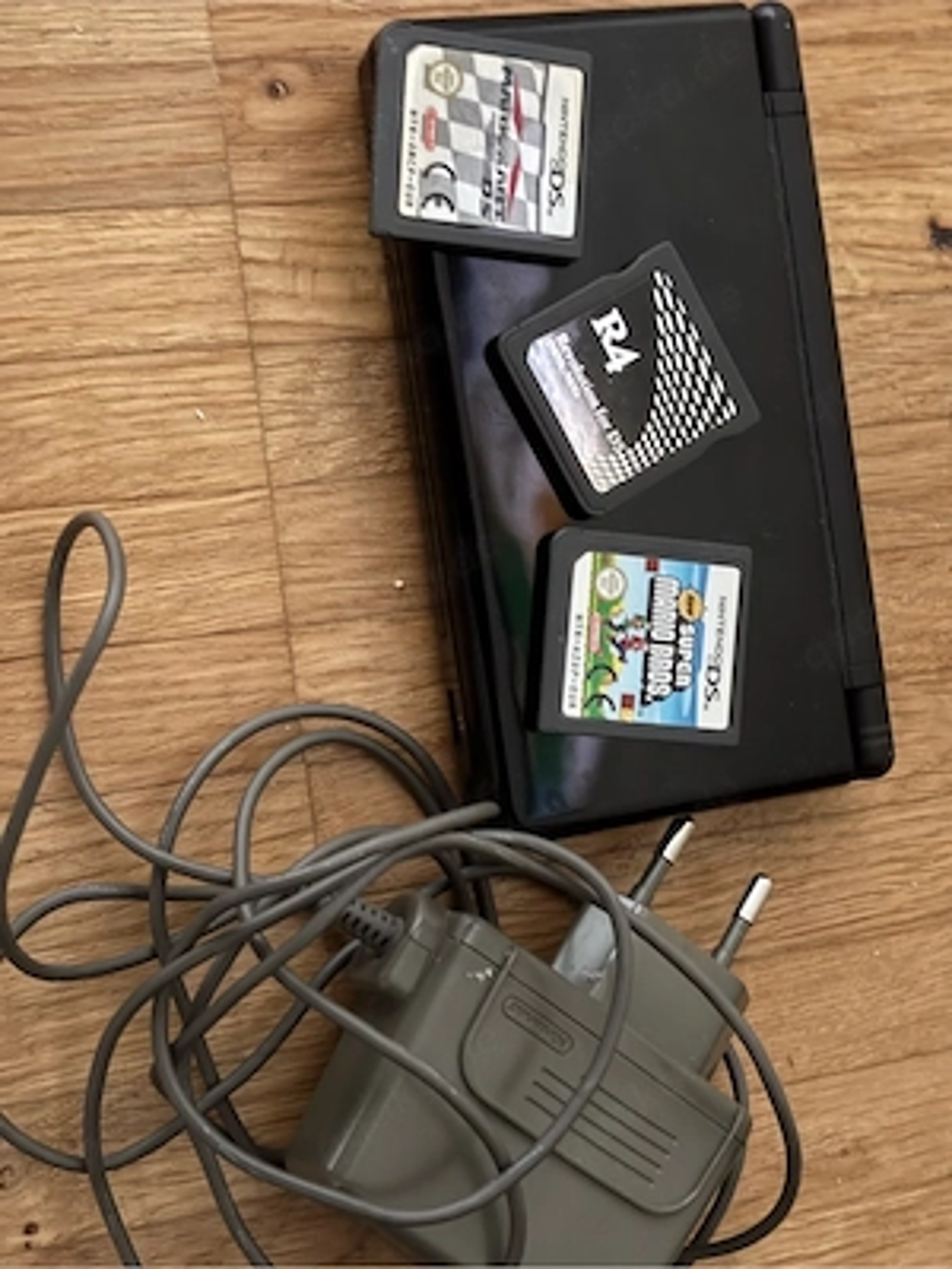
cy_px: 634
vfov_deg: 36.8
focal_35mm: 52
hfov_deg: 28.0
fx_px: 1907
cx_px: 476
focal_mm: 5.96
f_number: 1.6
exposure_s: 1/9
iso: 320
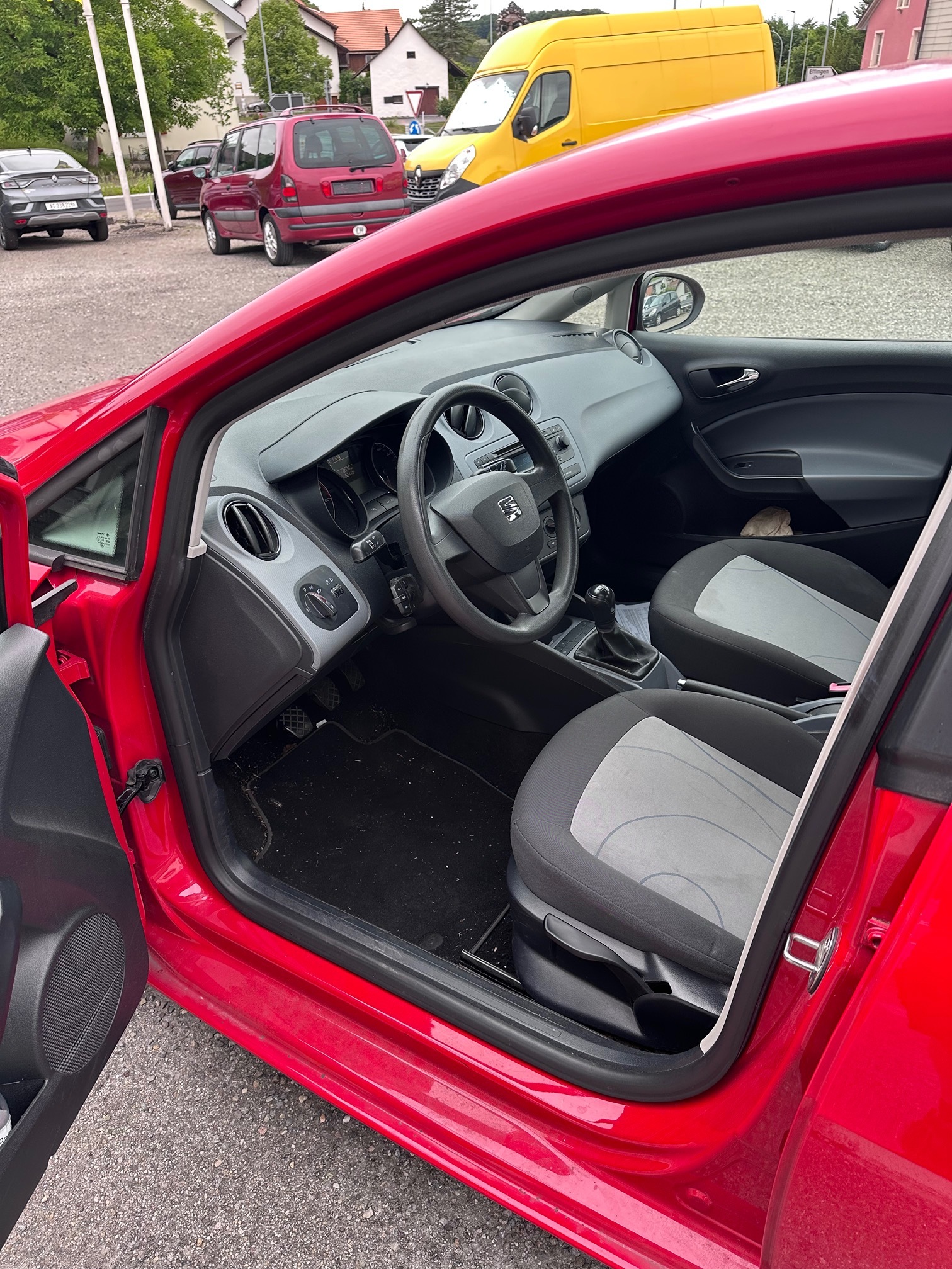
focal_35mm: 24
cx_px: 476
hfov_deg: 56.8
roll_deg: +1.4
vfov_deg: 71.6
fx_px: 880
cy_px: 634
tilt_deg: -31.7
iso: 64
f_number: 1.78
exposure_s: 1/139
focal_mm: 6.86
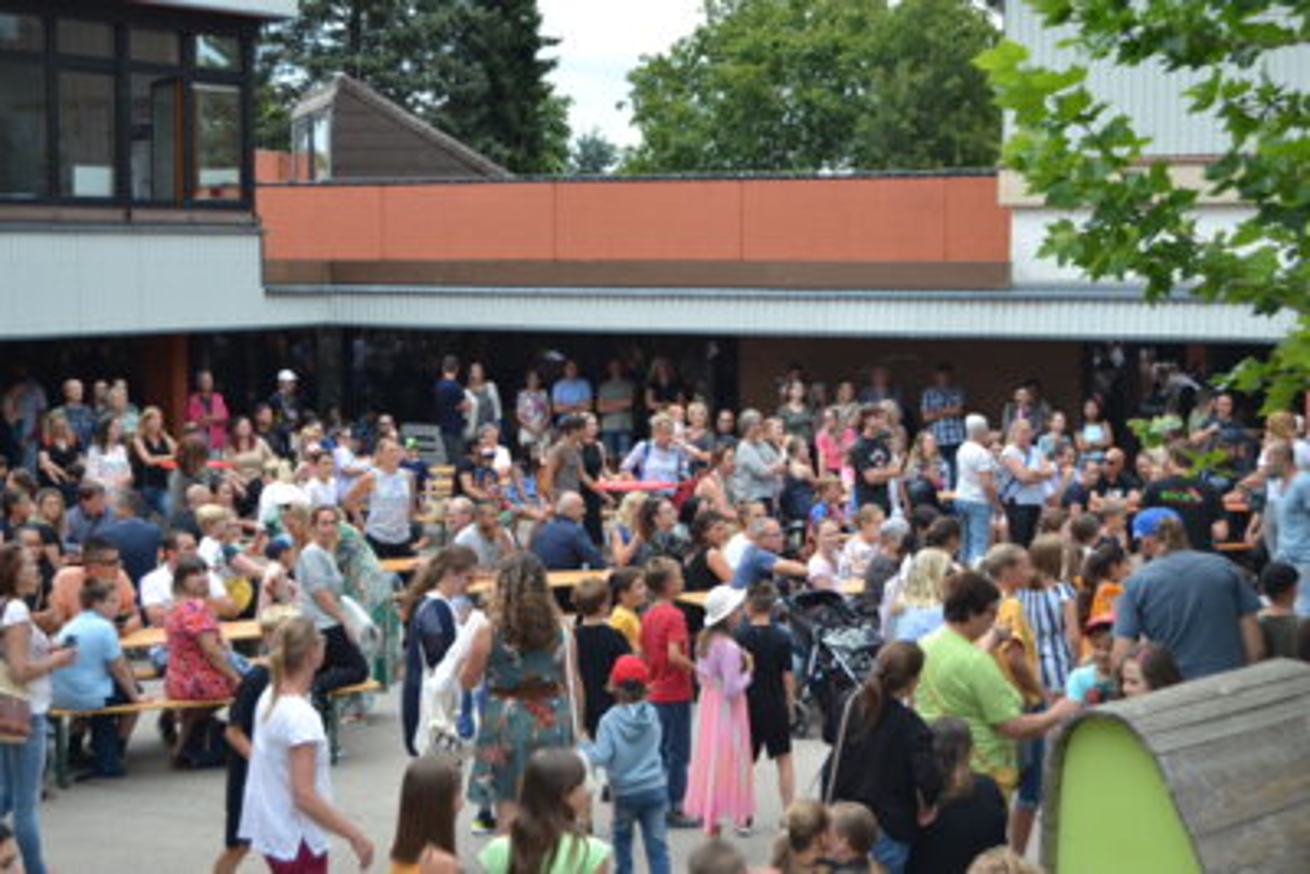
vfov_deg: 20.2
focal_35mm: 68
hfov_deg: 29.9
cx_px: 655
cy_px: 437
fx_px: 2457
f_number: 5.6
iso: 110
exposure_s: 1/125
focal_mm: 45
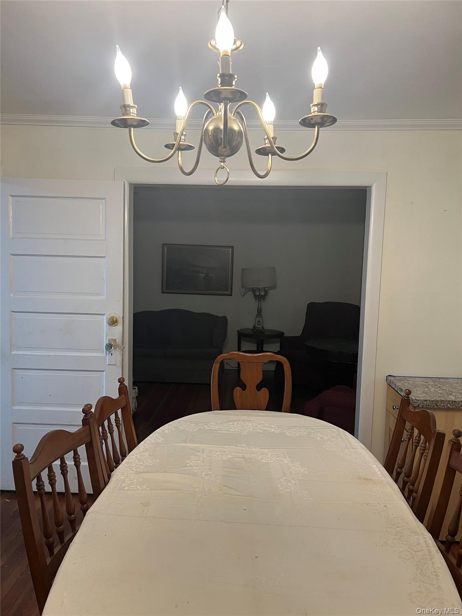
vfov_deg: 67.3
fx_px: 463
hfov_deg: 53.1
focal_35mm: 26
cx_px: 231
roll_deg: -1.4
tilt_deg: -1.7
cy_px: 308
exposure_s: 1/60
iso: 80
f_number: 1.5
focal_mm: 5.7
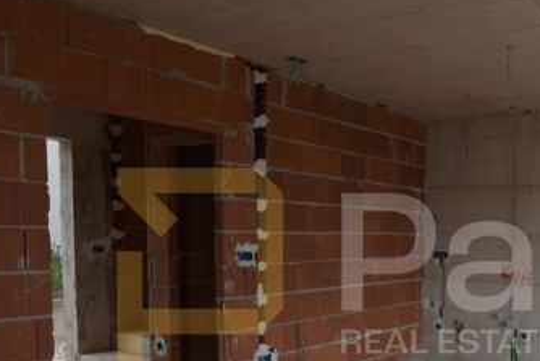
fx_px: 570
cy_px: 280
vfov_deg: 34.2
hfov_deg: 45.4
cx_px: 497
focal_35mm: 38
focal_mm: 18
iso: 200
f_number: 6.3
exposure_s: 1/80
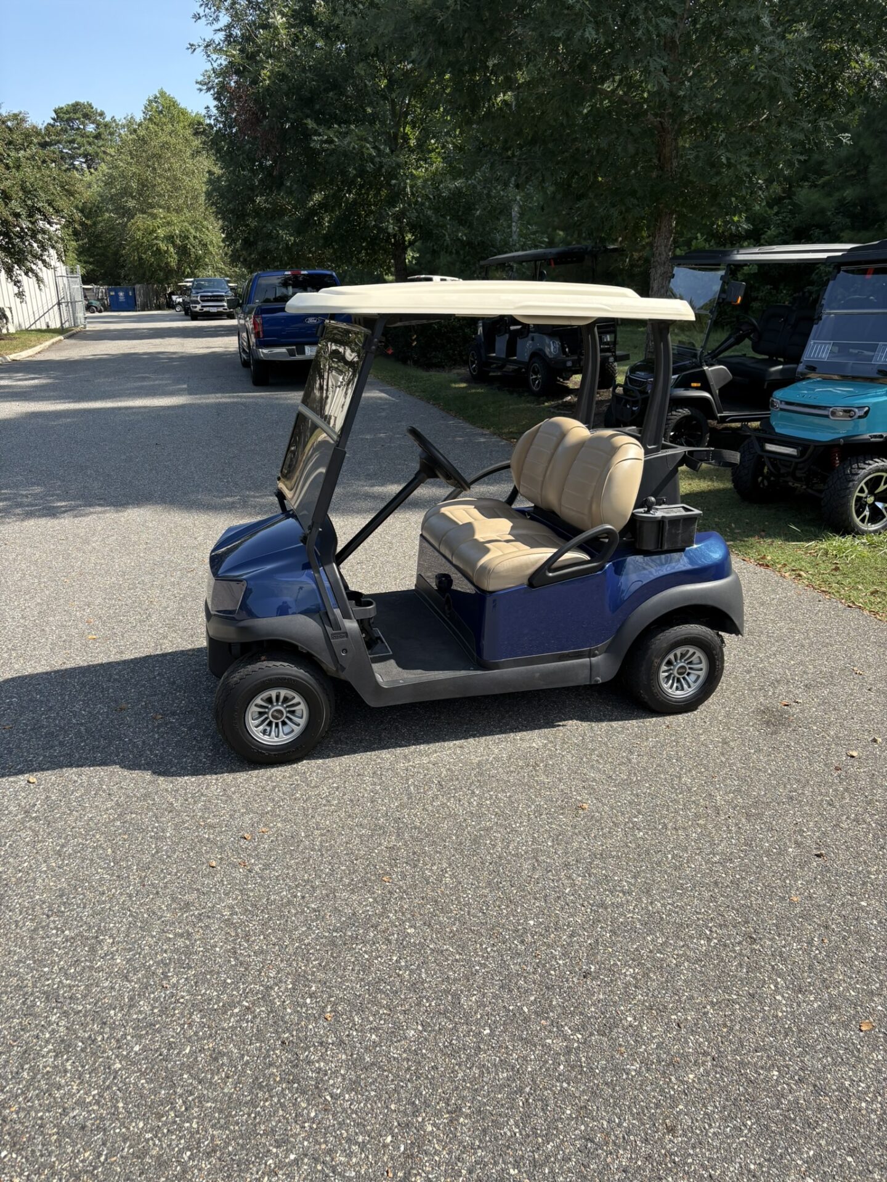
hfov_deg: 53.1
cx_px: 444
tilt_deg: -17.6
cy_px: 591
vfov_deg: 67.3
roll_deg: +0.6
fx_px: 888
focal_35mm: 26
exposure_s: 1/1799
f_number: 1.6
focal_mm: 5.96
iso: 50
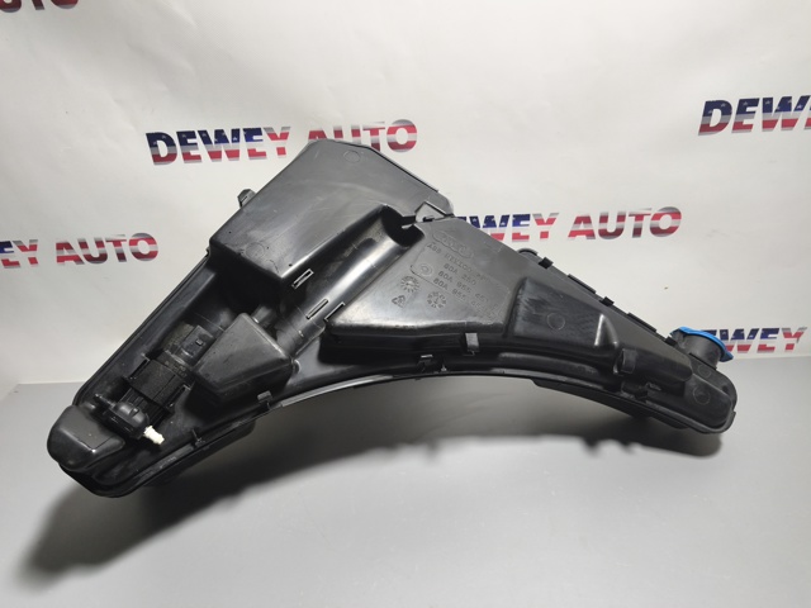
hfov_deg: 73.9
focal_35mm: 23
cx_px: 406
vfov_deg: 58.9
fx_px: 539
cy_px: 304
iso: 640
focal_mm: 5.35
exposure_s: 1/500
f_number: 1.7
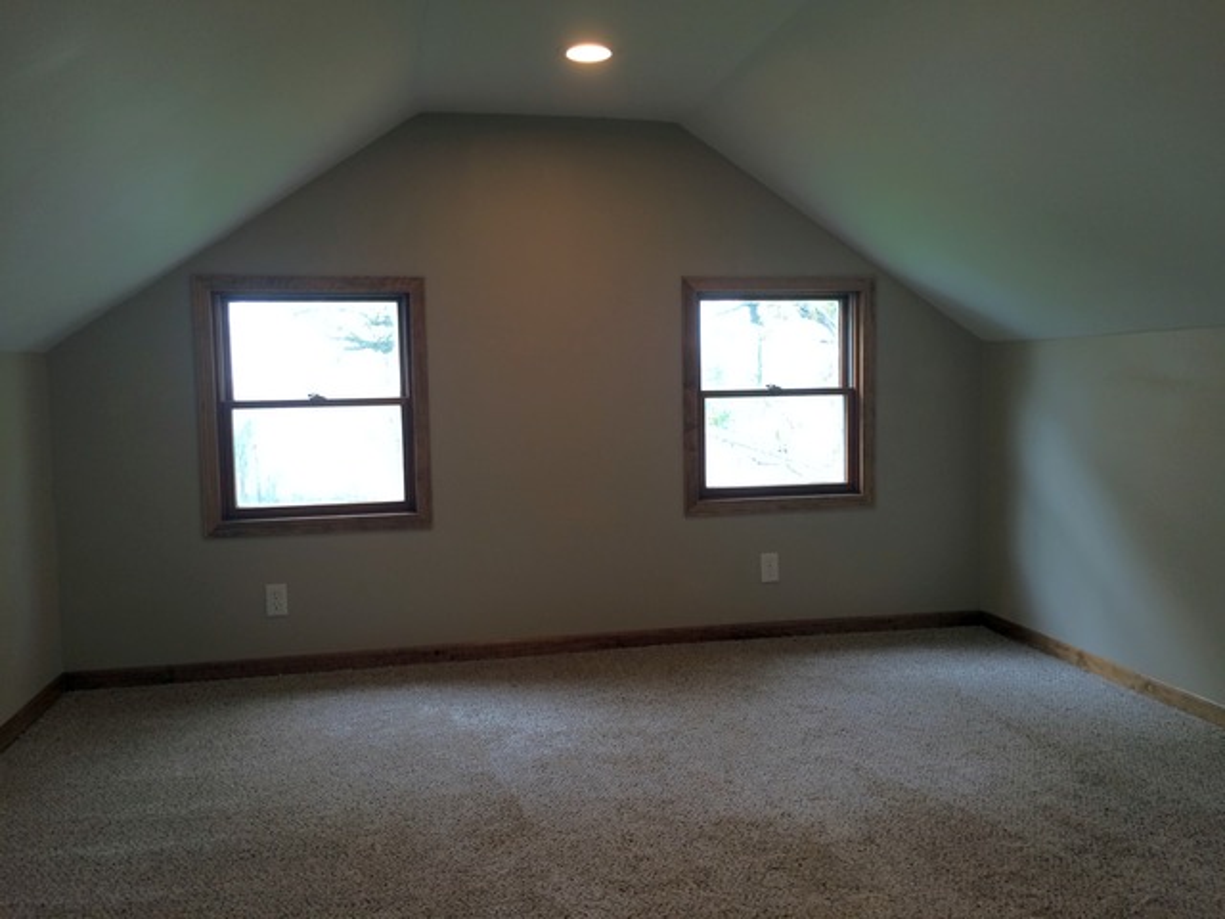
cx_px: 612
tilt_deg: -4.0
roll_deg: +0.9
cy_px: 460
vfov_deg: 48.2
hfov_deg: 61.7
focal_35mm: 29
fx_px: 1026
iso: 64
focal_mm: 4.15
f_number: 2.2
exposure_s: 1/30
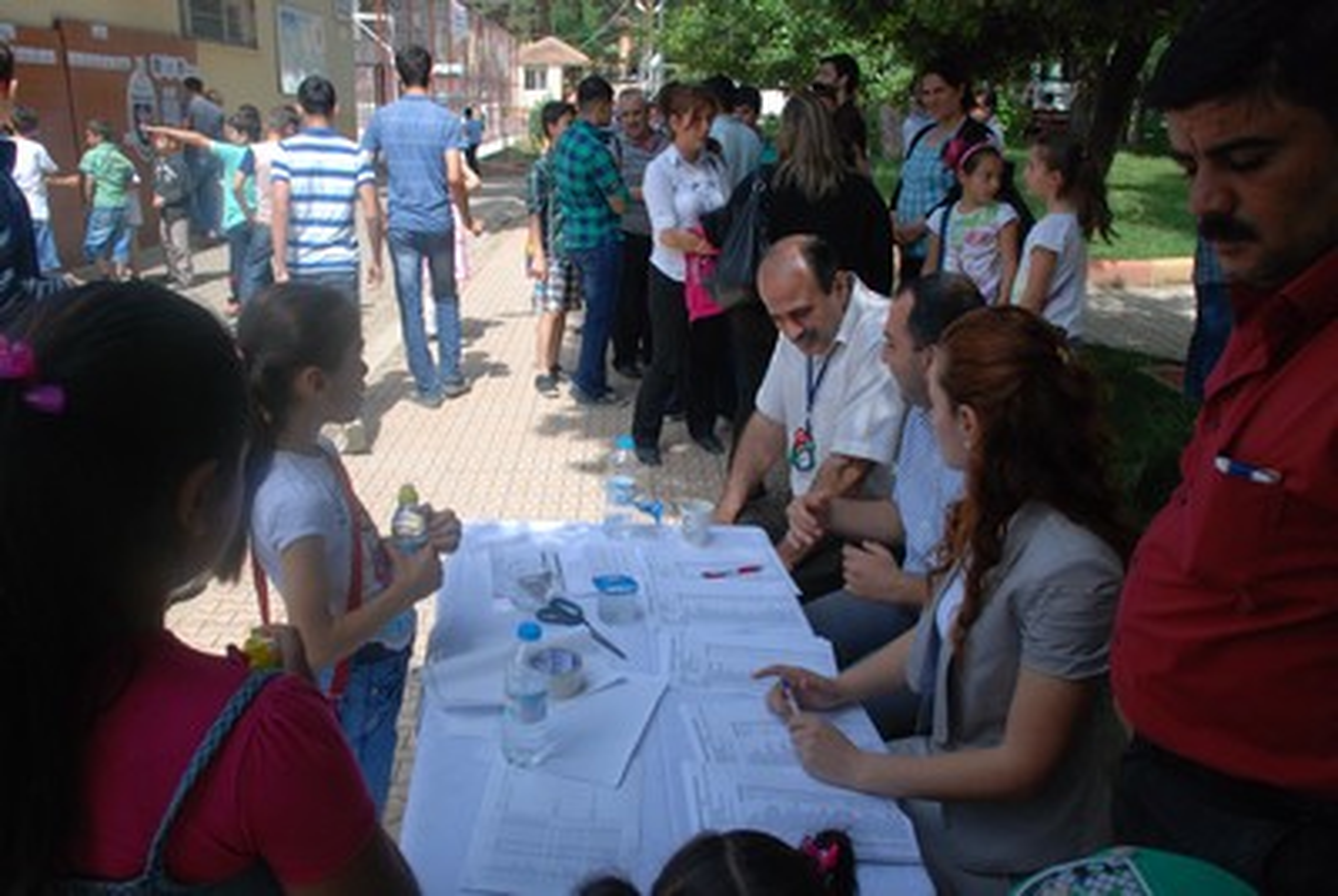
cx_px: 669
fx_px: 1117
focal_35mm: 30
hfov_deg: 61.9
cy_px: 448
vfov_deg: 43.7
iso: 500
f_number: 9
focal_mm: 20
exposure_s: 1/320
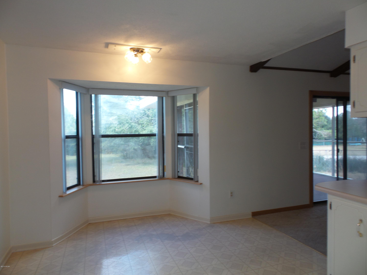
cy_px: 138
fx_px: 244
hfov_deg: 73.9
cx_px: 184
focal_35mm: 23
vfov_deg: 58.9
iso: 100
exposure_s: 1/50
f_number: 3.5
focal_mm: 4.1
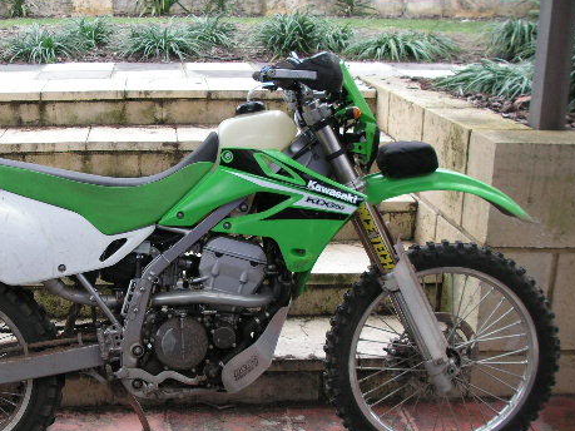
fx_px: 880
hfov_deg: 35.7
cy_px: 264
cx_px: 179
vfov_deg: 27.4
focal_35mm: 53
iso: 50
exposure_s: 1/60
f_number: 3.3
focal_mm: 6.3
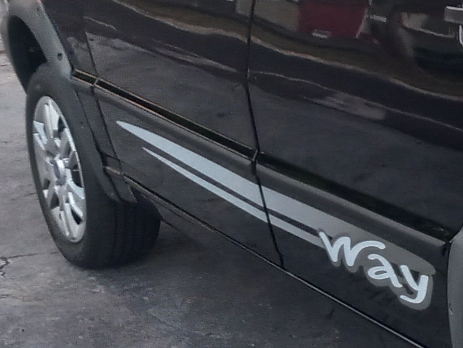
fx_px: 1498
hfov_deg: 15.9
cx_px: 733
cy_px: 134
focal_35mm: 112
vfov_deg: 13.2
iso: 160
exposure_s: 1/40
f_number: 2
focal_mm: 4.6
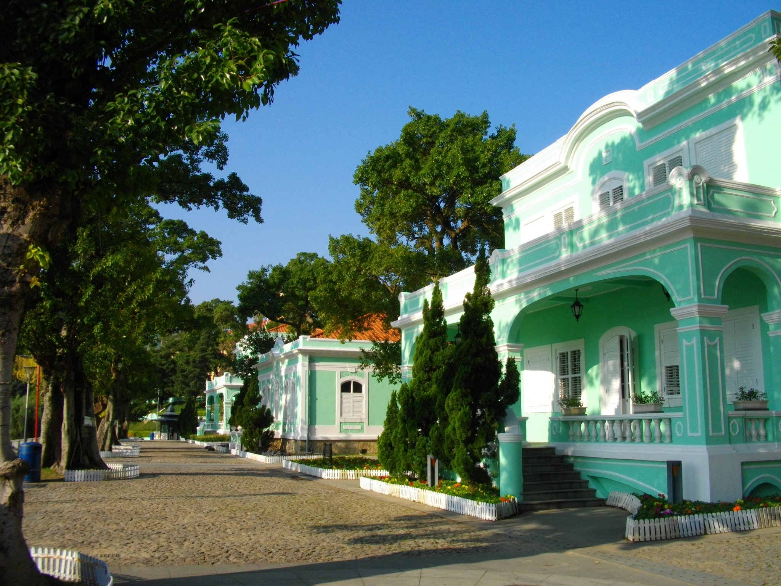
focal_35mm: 32
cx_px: 390
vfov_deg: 44.2
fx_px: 722
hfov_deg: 56.8
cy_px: 293
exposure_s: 1/400
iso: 100
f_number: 5.5
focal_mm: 5.7
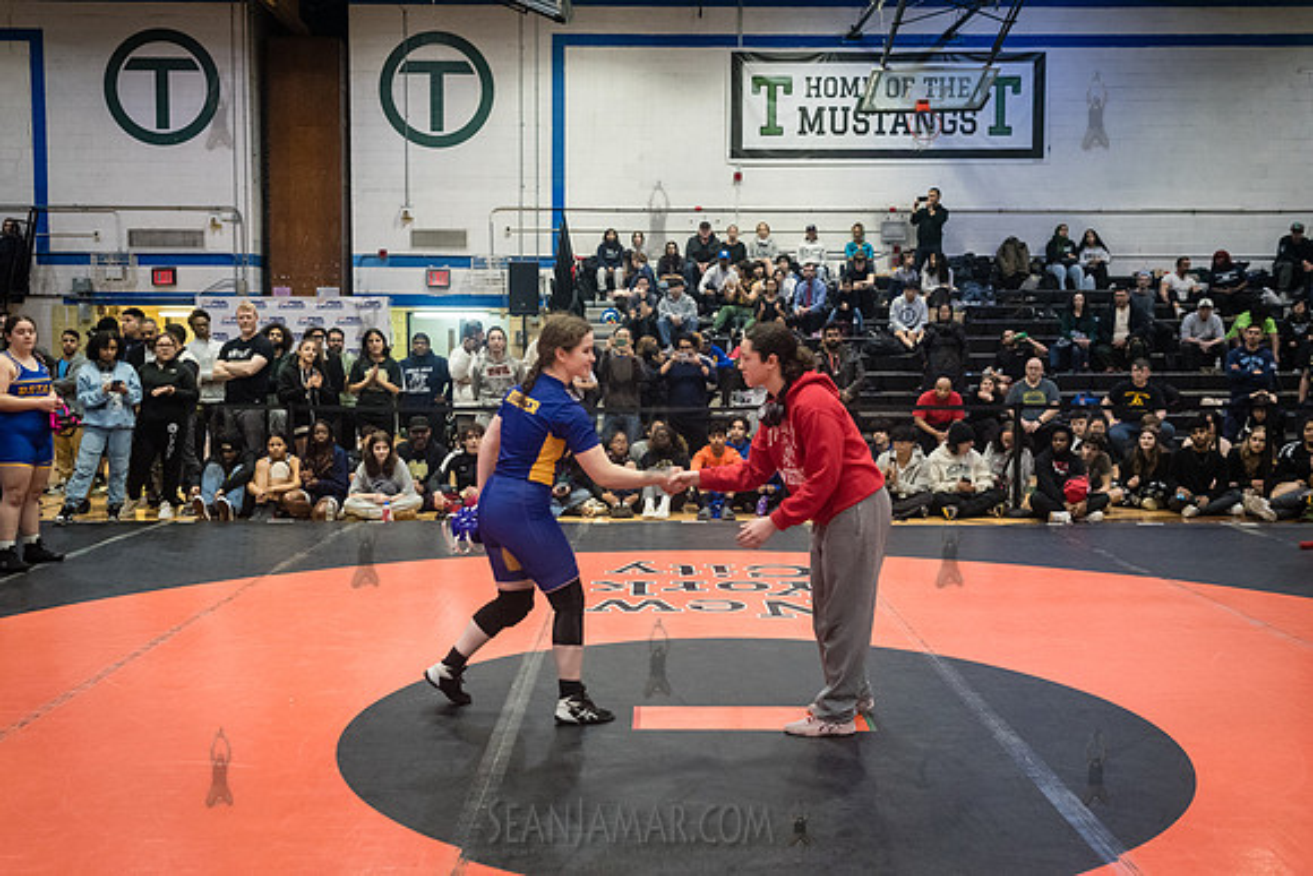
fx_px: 1287
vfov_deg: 37.6
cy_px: 438
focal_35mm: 35
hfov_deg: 54.0
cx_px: 653
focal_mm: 35
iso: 6400
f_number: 4
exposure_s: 1/400
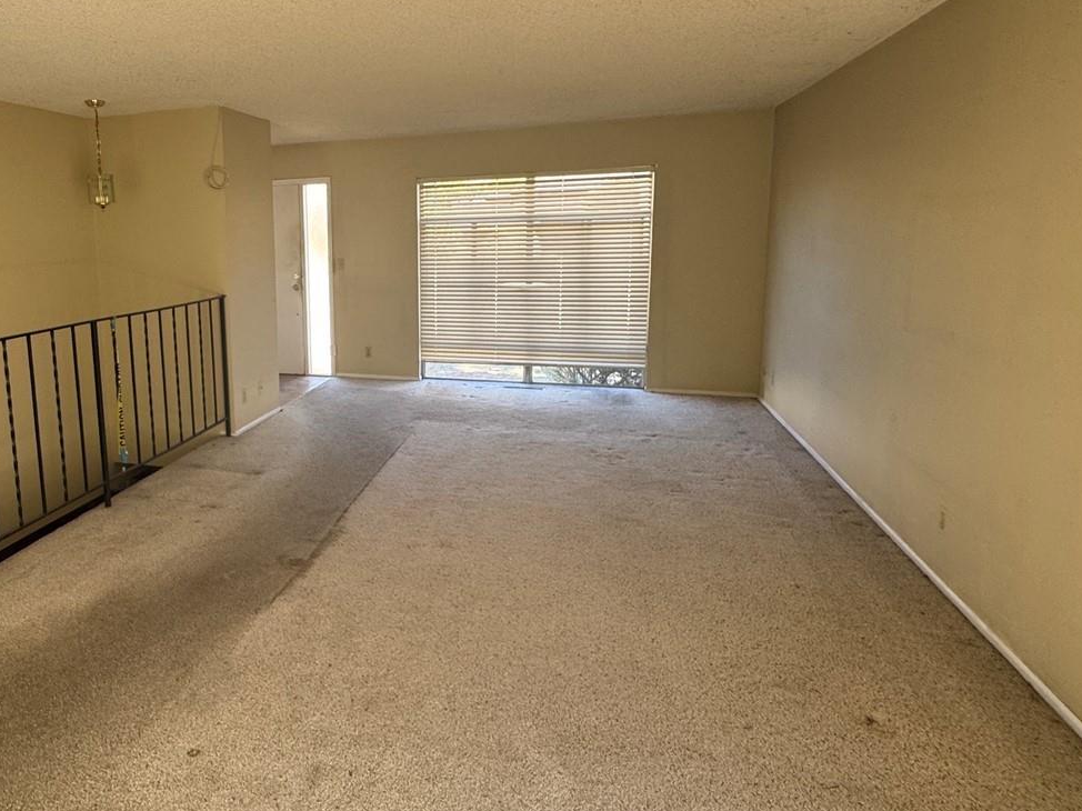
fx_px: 719
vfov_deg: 58.5
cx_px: 314
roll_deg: +1.5
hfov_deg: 70.5
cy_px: 338
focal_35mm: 23
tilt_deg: -9.6
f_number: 2.2
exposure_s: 1/99
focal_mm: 2.22
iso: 160
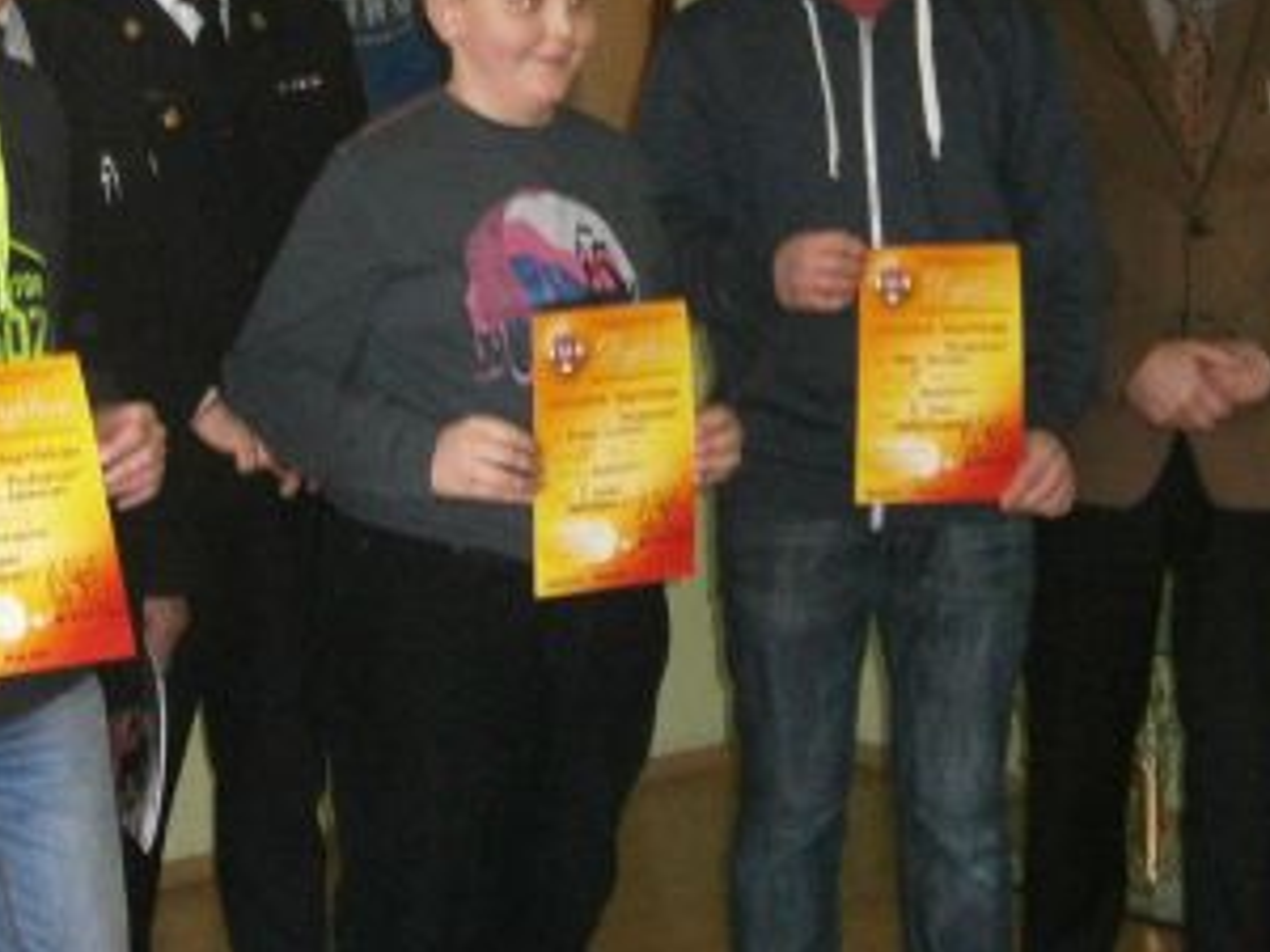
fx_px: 4072
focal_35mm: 111
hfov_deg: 17.6
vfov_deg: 13.2
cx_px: 311
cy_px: 89
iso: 500
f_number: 3.4
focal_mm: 8.3
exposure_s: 1/40
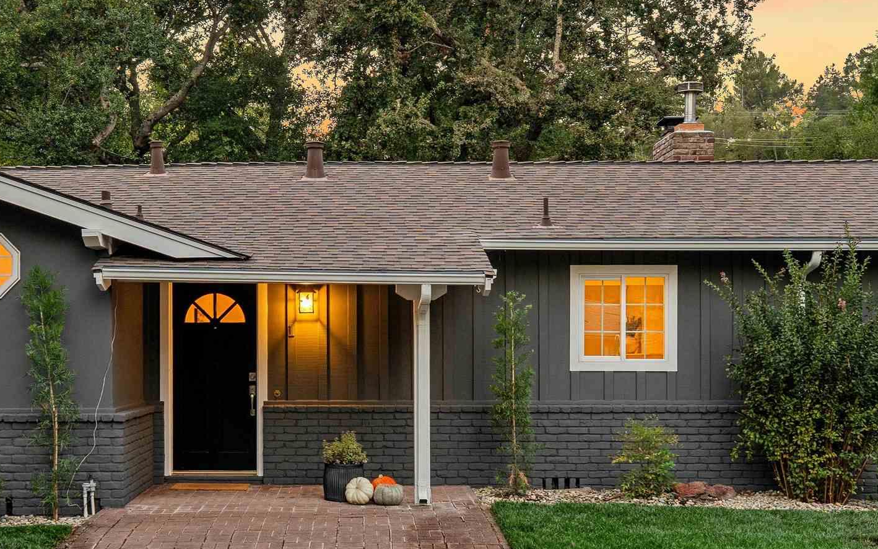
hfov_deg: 37.9
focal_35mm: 53
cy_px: 226
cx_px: 328
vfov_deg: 24.4
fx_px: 1268
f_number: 9
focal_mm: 24
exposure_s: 1/5
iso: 250
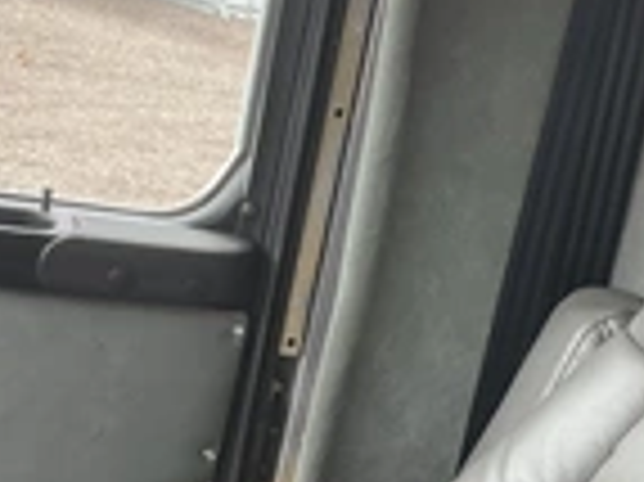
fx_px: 1506
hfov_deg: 23.9
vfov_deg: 17.9
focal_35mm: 81
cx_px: 486
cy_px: 432
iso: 40
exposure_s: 1/122
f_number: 1.8
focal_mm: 3
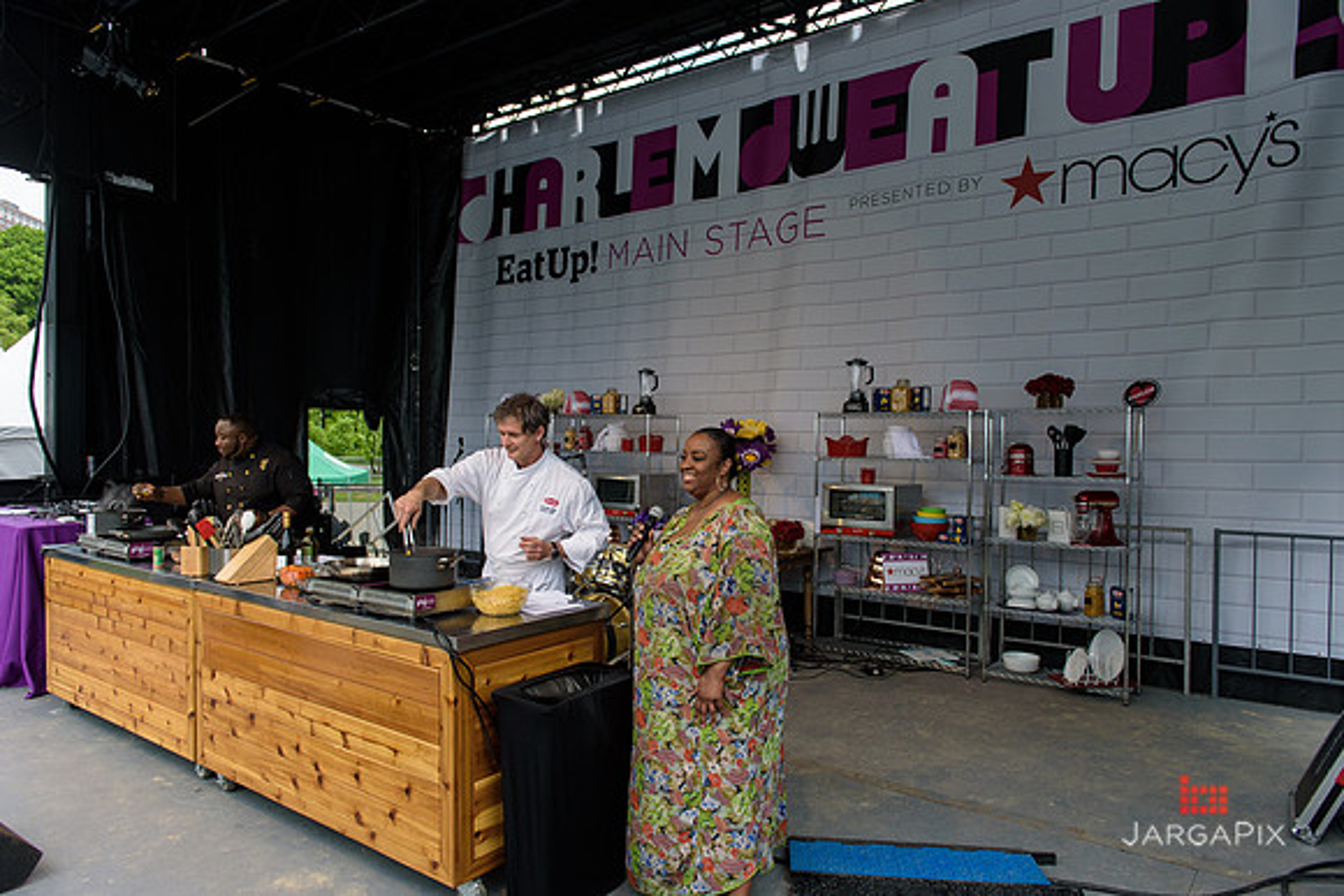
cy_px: 448
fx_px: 896
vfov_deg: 53.2
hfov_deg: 73.7
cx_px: 672
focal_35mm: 24
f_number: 3.2
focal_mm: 24
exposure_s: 1/1250
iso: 200
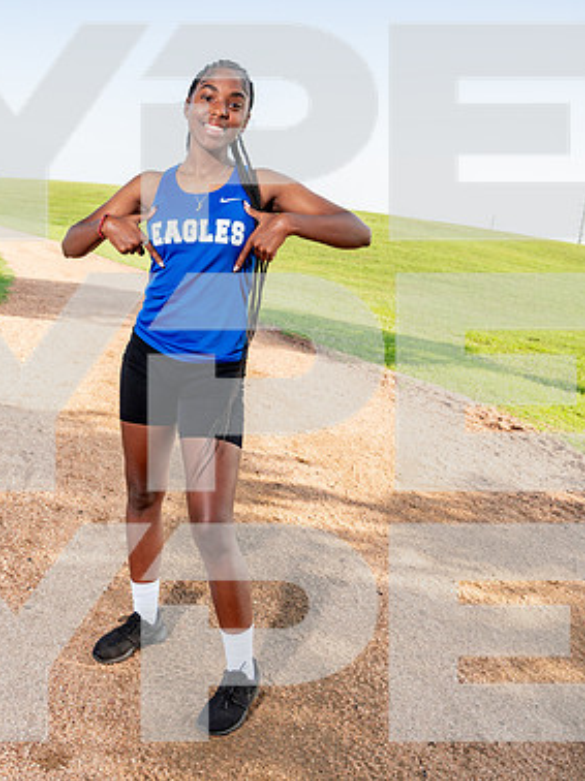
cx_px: 107
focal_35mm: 31
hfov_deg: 43.1
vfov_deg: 58.4
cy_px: 383
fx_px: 699
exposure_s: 1/250
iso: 100
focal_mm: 21
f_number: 4
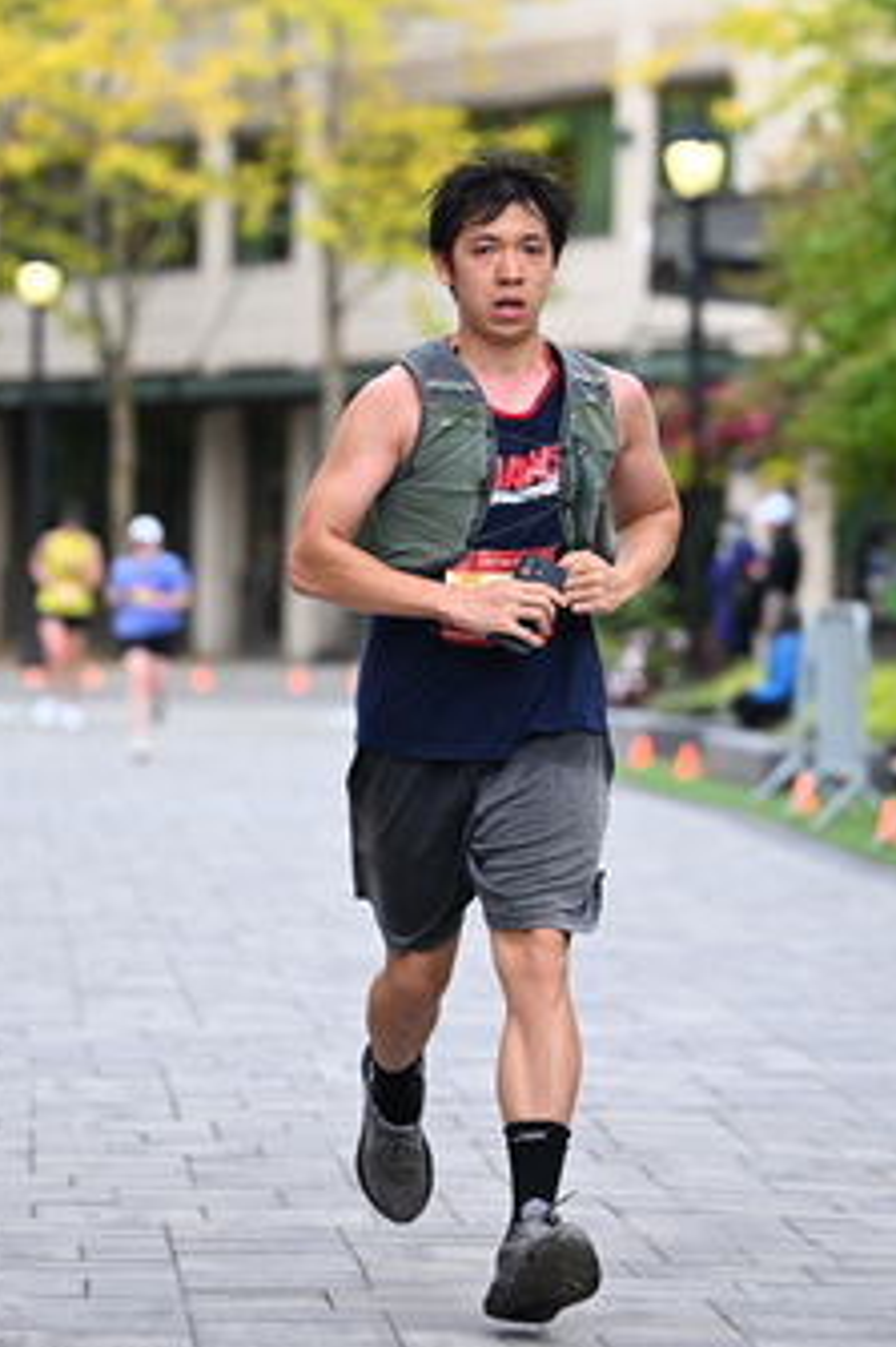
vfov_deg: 10.9
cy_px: 458
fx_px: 7063
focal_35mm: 189
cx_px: 452
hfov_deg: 7.3
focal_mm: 115
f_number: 2.8
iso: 640
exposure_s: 1/1600
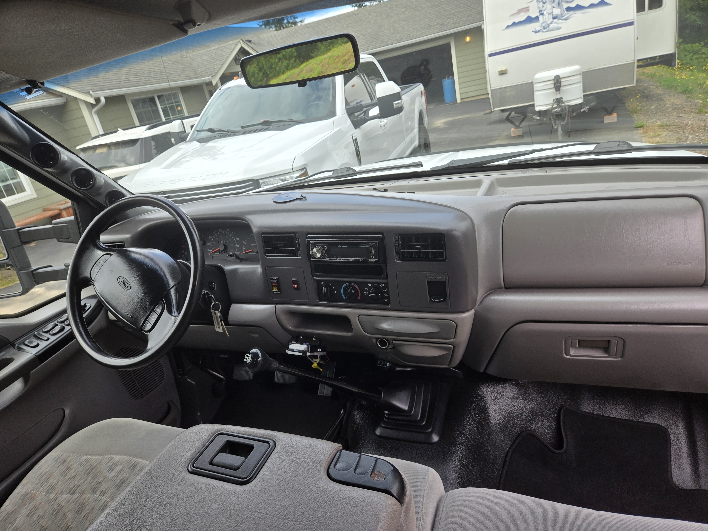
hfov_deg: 73.9
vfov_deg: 58.9
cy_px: 266
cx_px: 354
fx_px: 470
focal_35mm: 23
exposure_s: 1/435
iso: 25
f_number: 1.8
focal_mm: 5.4
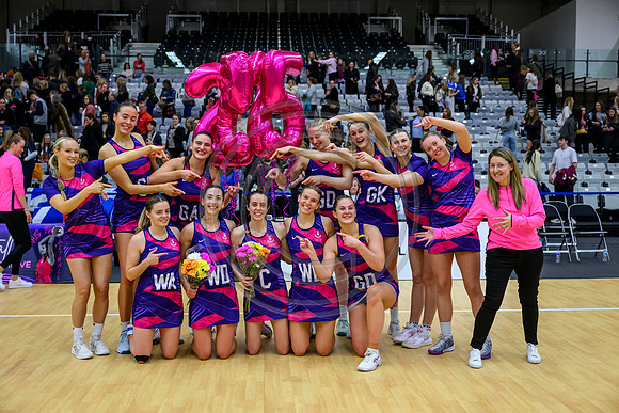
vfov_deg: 31.9
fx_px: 722
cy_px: 206
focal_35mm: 42
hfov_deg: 46.4
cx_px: 310
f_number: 3.5
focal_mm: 42
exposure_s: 1/800
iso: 4000
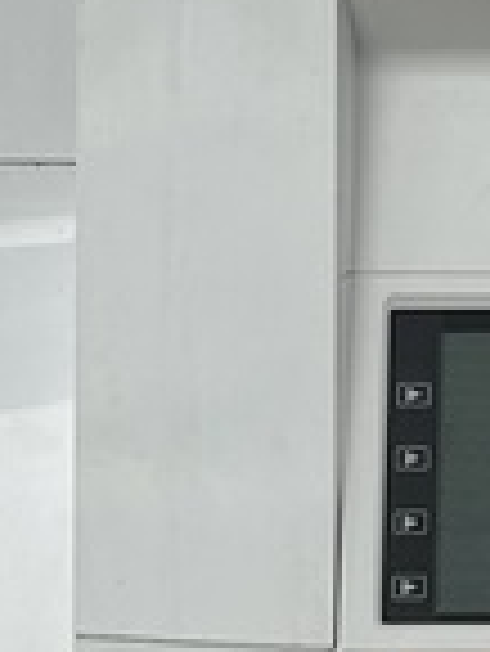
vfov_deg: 10.6
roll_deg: -0.5
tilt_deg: -0.6
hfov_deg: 7.9
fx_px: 3449
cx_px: 850
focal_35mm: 183
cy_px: -139
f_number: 1.5
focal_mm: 5.7
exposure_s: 1/2045
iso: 50
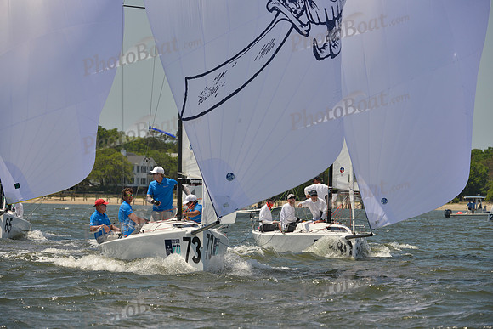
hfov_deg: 9.4
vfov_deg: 6.2
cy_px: 164
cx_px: 246
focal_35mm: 220
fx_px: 3013
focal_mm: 220
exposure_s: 1/1250
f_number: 7.1
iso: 200
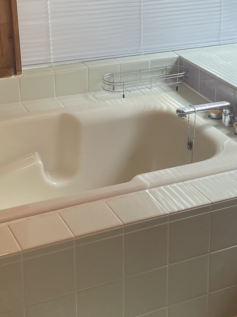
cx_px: 203
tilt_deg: -20.0
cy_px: 100
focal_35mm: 76
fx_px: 694
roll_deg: -0.4
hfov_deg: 19.1
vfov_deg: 25.5
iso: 50
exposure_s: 1/100
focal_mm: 4.2
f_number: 1.6
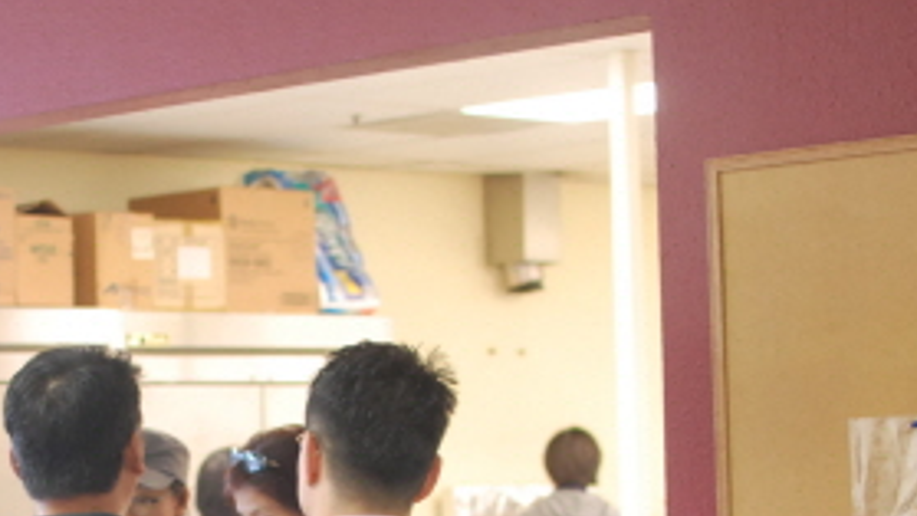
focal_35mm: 126
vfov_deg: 9.5
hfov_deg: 16.8
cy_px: 605
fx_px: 3069
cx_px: 145
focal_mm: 35
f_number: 2.8
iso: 800
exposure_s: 1/60
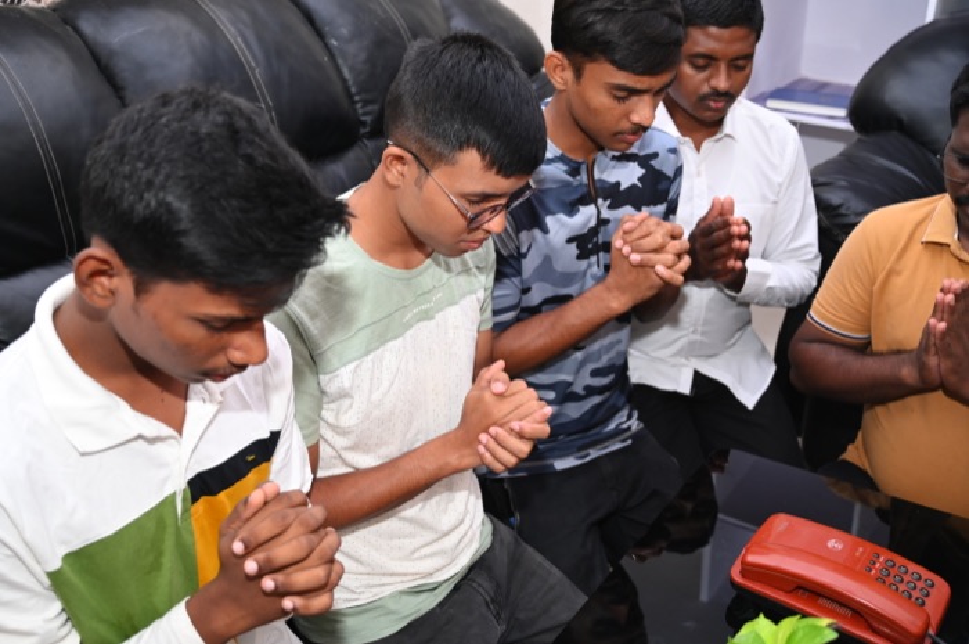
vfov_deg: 35.0
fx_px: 1022
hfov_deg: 50.7
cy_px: 322
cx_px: 484
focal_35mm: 38
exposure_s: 1/125
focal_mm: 38
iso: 640
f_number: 4.5
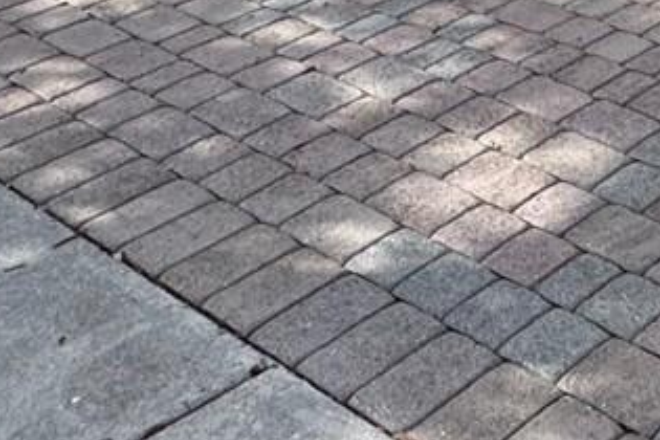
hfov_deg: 23.8
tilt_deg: +0.9
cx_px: 878
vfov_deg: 13.9
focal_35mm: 74
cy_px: -566
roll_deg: -1.6
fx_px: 1357
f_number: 2.2
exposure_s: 1/1277
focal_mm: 2.22
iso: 50
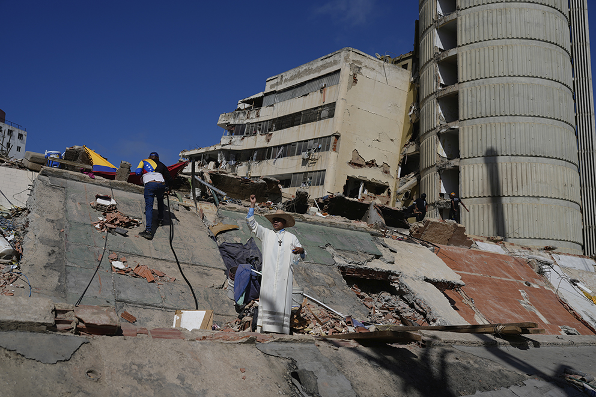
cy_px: 198
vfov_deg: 37.8
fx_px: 579
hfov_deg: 54.4
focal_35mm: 35
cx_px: 298
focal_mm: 35
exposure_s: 1/2500
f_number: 3.5
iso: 50
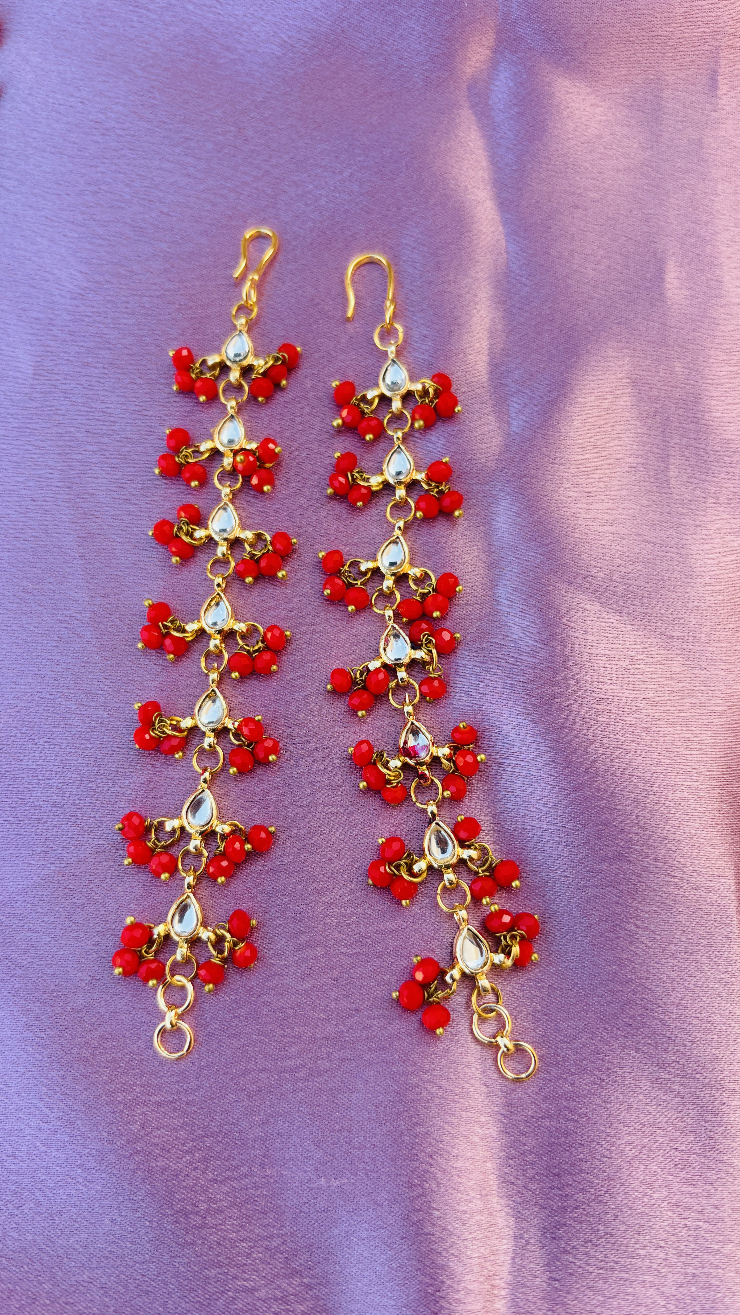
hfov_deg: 40.2
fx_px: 1012
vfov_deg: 66.1
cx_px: 341
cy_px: 647
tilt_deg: -72.9
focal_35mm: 29
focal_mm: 5.96
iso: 40
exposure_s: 1/185
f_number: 1.6
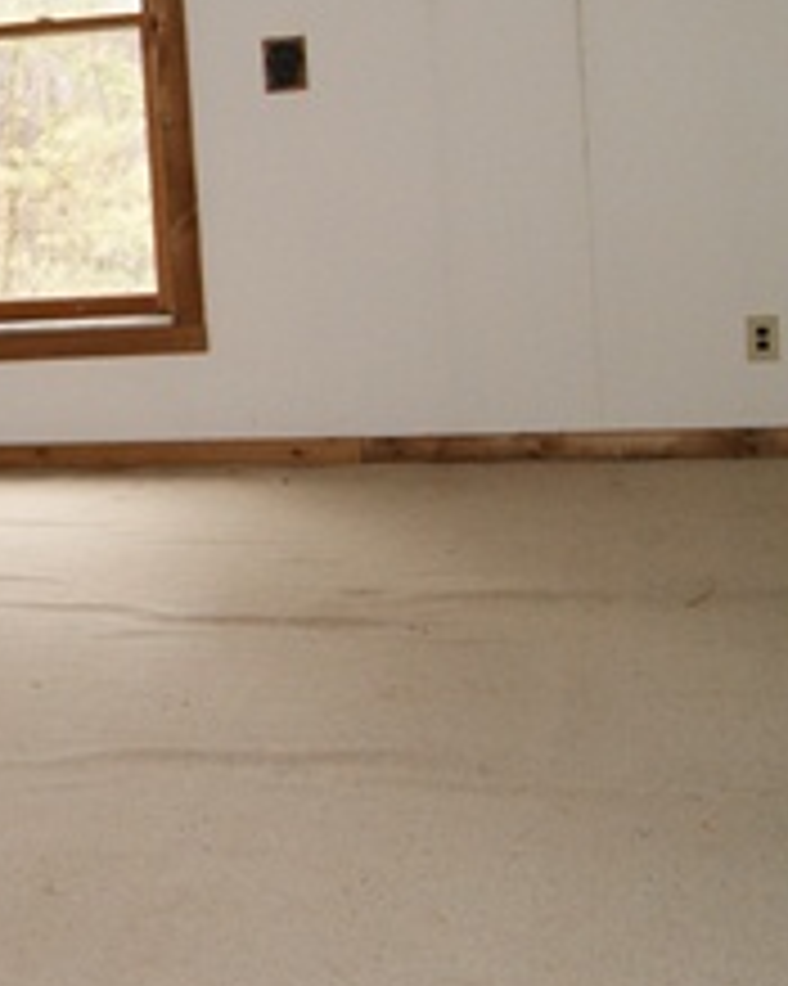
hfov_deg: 19.2
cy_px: 279
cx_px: -216
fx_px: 2159
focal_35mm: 74
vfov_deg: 25.5
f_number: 5.6
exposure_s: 1/60
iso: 400
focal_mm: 18
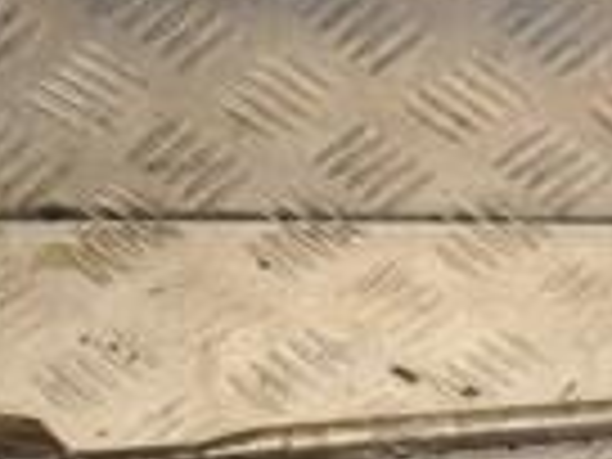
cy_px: 364
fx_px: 2475
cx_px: 958
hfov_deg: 13.2
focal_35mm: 140
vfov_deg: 10.6
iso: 800
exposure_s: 1/200
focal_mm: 22
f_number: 8
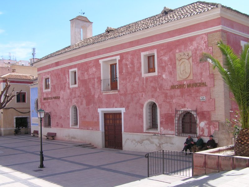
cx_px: 124
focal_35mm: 38
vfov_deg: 37.7
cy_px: 94
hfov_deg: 49.0
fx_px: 273
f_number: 5.6
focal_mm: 6.3
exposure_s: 1/200
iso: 50
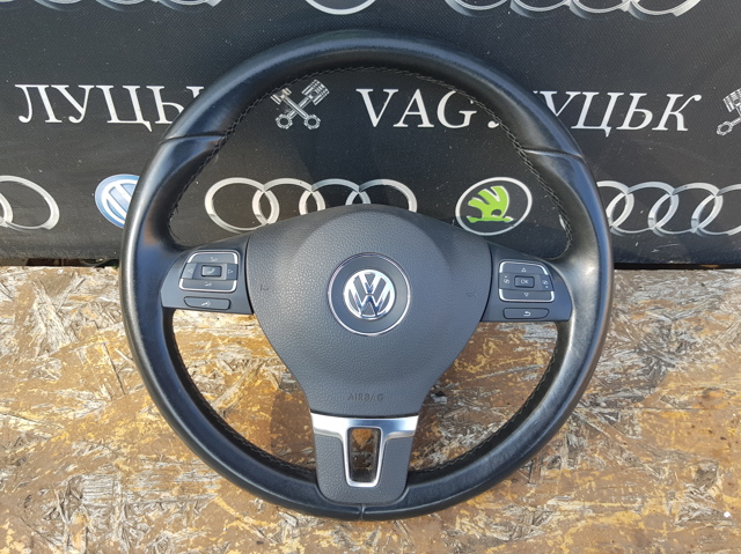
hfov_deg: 67.3
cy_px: 277
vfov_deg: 53.0
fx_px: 556
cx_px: 370
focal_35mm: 26
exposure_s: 1/164
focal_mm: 4.2
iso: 40
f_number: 1.7
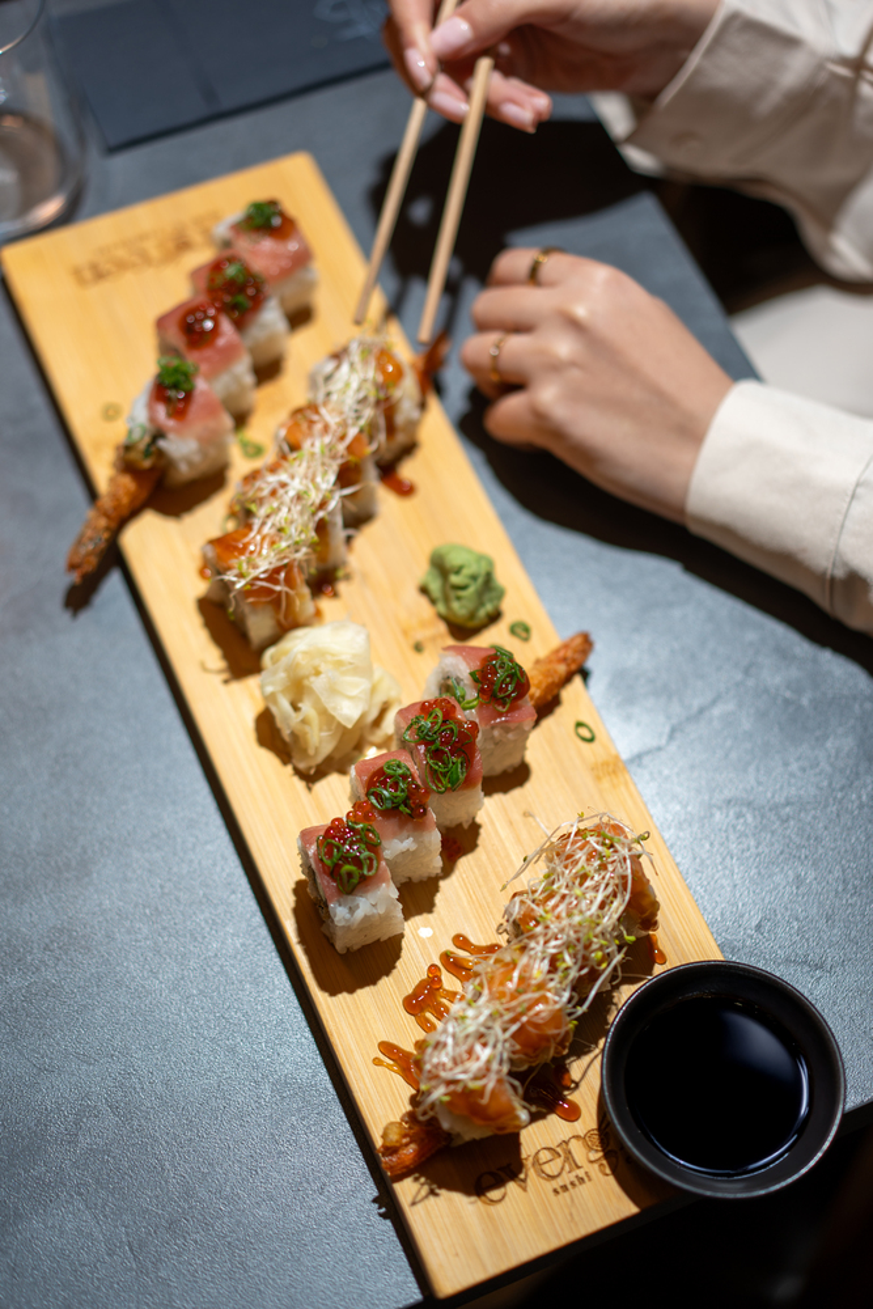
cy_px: 654
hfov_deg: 24.6
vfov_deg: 36.2
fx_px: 2000
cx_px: 436
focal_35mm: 55
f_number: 1.8
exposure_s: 1/160
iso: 50
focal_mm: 55
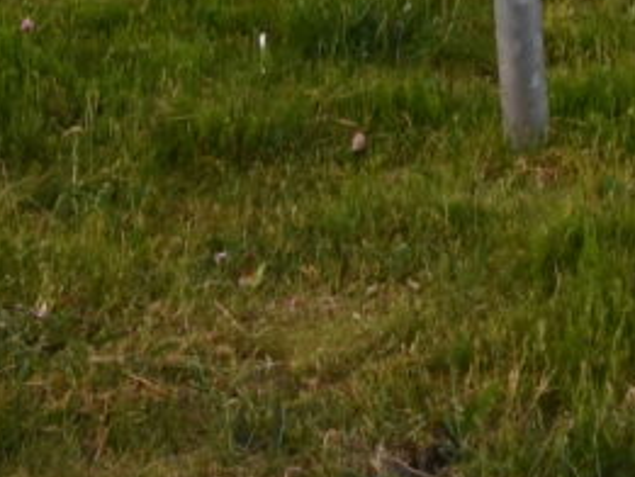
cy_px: -769
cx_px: 1097
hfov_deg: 11.5
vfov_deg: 8.3
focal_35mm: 161
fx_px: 2955
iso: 400
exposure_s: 1/250
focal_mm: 18
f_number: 5
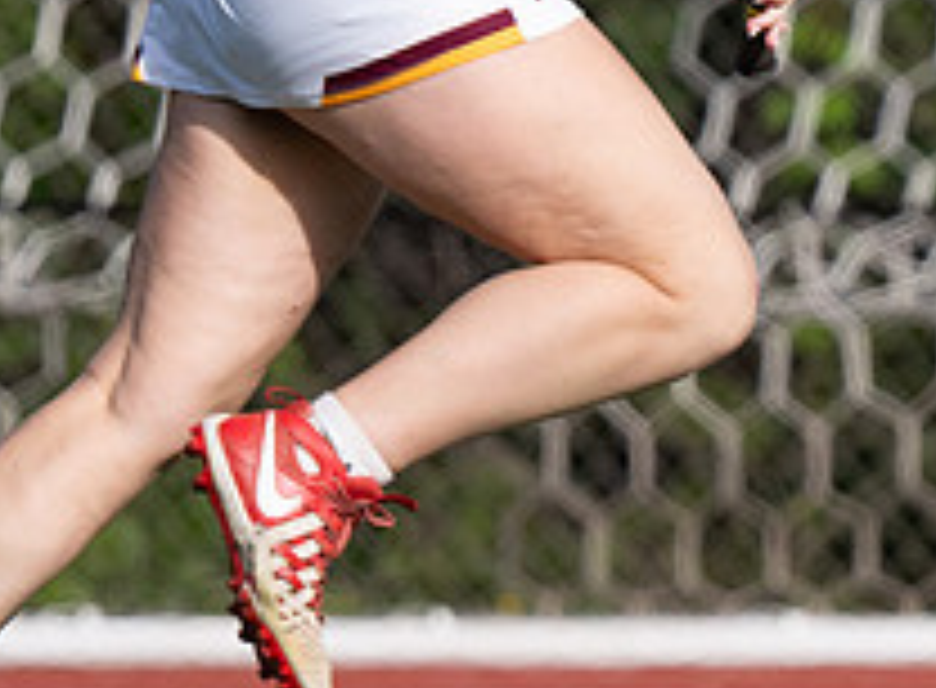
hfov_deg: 0.8
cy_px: 75
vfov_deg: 0.6
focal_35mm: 2435
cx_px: 607
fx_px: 65388
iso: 640
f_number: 5.6
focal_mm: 500
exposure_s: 1/2500
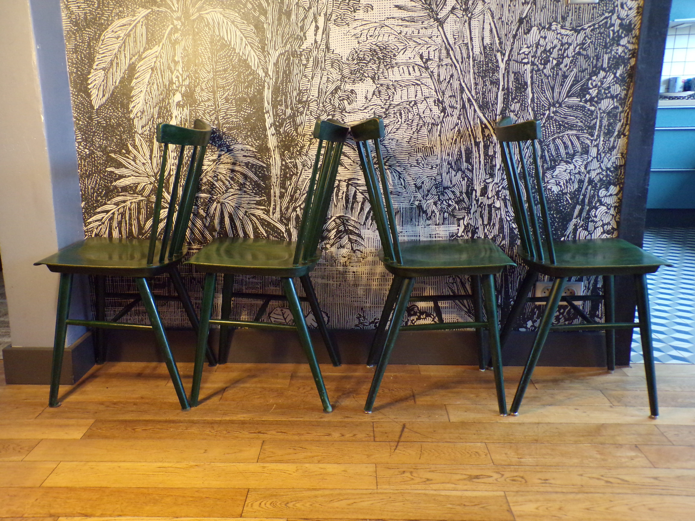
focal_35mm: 32
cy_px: 260
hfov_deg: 56.8
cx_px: 348
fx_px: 642
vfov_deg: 44.2
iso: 400
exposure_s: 1/10
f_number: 3.2
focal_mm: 5.8
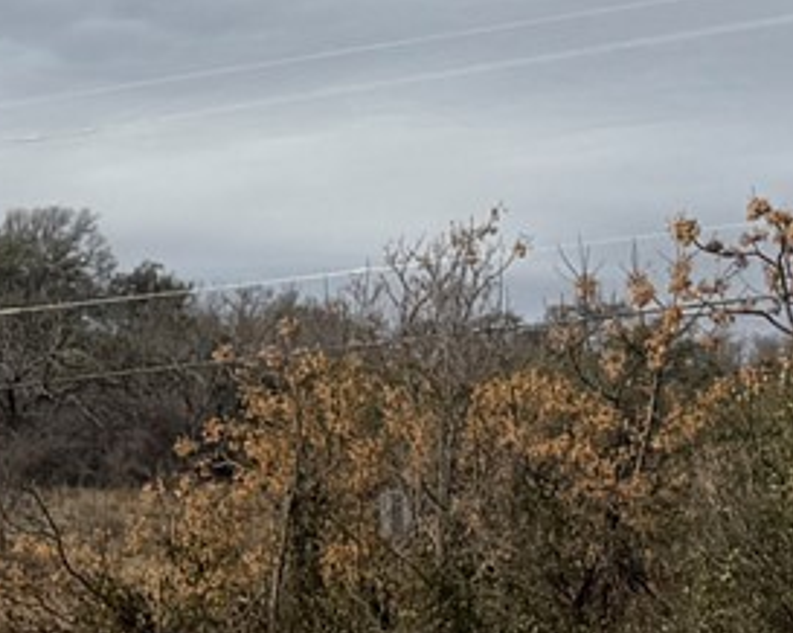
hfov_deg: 9.8
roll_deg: +0.2
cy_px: 1010
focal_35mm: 176
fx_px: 4128
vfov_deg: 8.5
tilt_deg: -0.4
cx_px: -1020
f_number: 1.78
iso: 80
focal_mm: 6.76
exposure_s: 1/6711
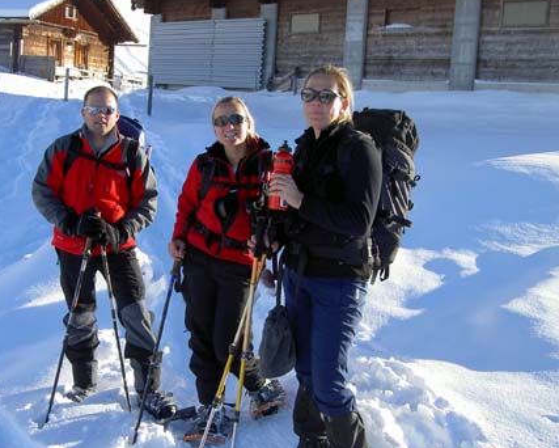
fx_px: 811
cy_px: 263
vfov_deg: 30.8
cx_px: 208
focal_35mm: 49
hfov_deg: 37.8
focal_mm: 8
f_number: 4.7
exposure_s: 1/200
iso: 100
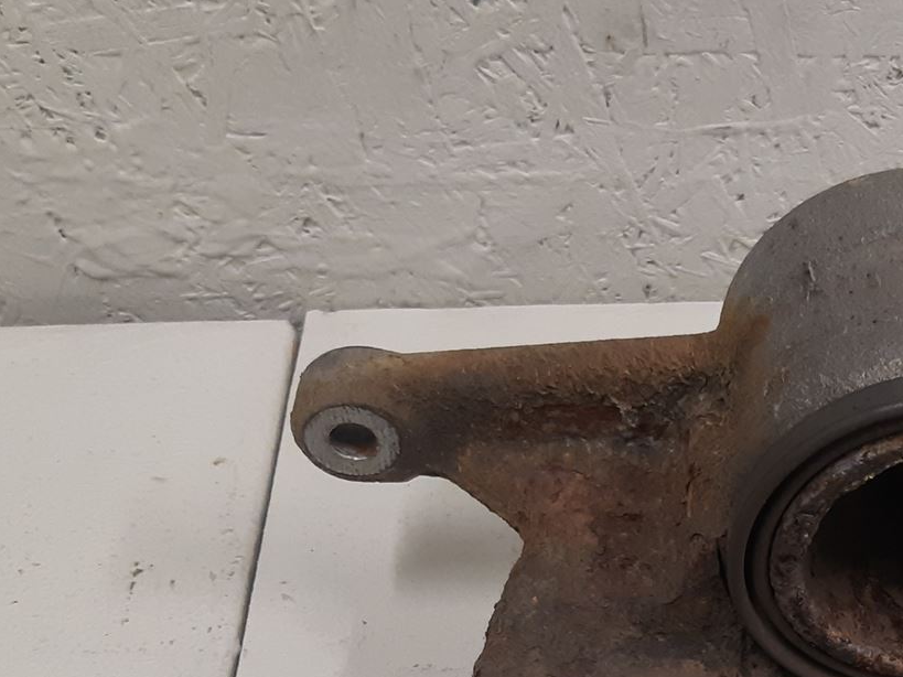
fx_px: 1695
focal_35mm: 65
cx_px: 896
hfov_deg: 28.1
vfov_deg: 22.1
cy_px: 597
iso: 160
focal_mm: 3.93
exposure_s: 1/50
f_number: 1.7
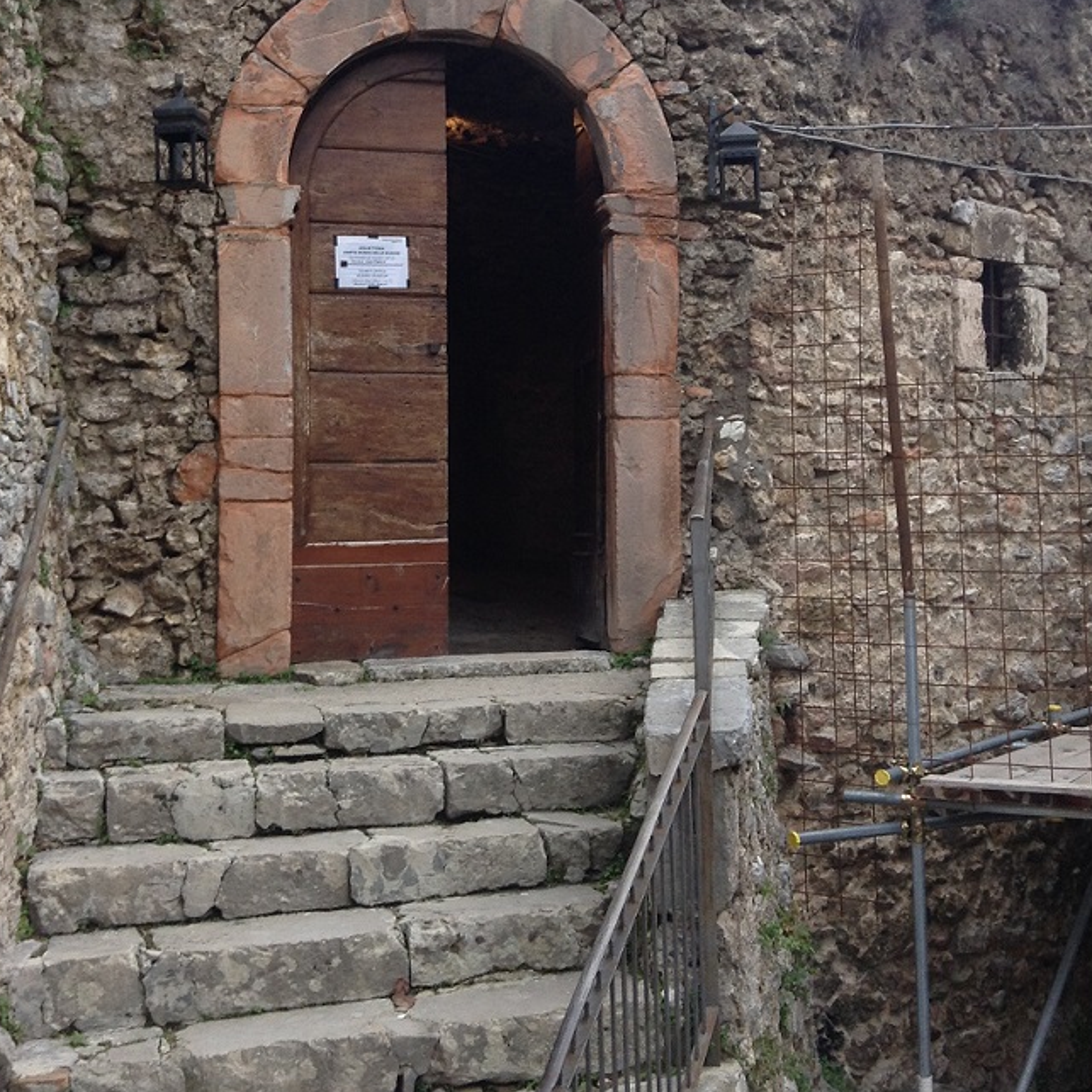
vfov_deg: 35.8
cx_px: 524
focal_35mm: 47
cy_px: 383
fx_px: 1677
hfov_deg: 36.1
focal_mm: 3.3
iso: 40
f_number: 2.4
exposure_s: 1/60
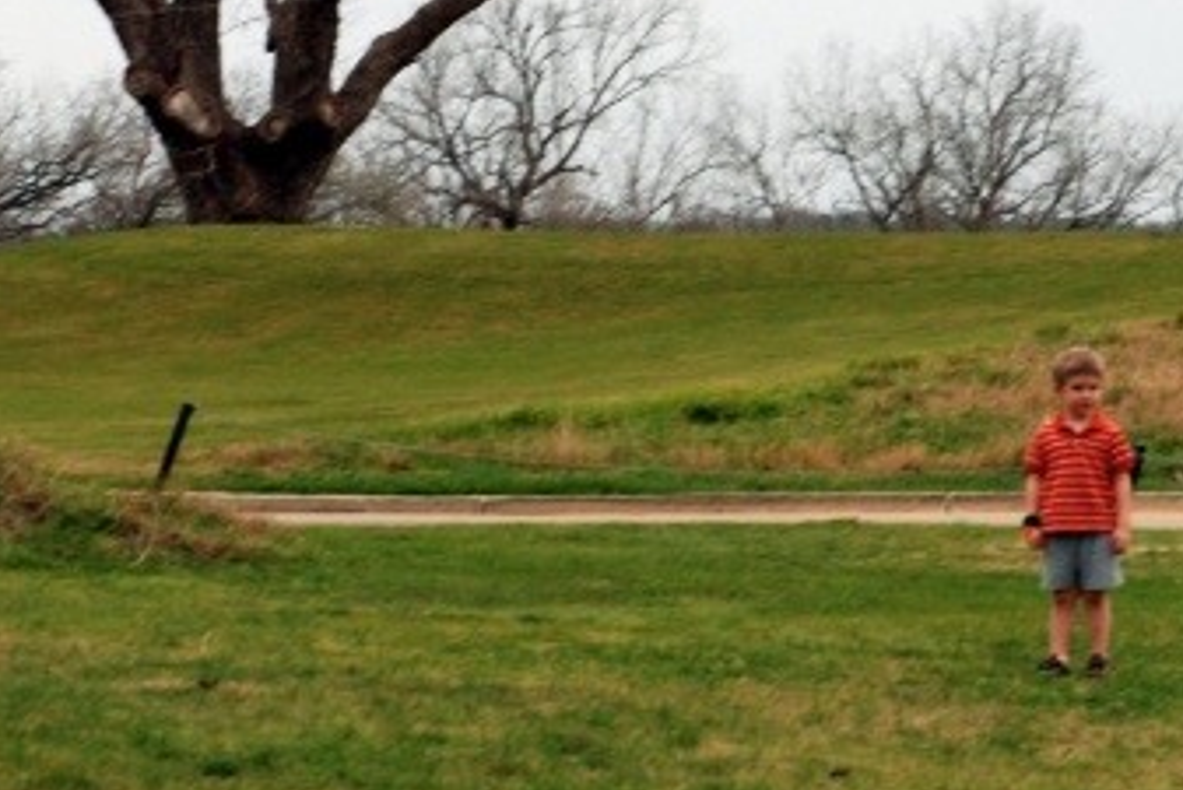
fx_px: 9303
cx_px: 1092
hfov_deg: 7.3
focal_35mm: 283
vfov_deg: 4.9
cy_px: 174
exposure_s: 1/200
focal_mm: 62
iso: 200
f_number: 5.3
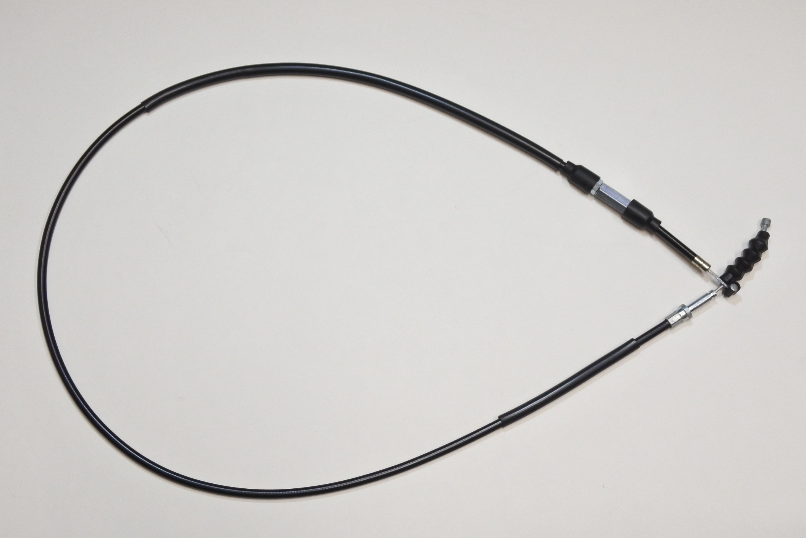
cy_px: 269
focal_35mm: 52
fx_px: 1164
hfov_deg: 38.2
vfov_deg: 26.0
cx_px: 403
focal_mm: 19.3
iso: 800
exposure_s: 1/100
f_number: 4.5
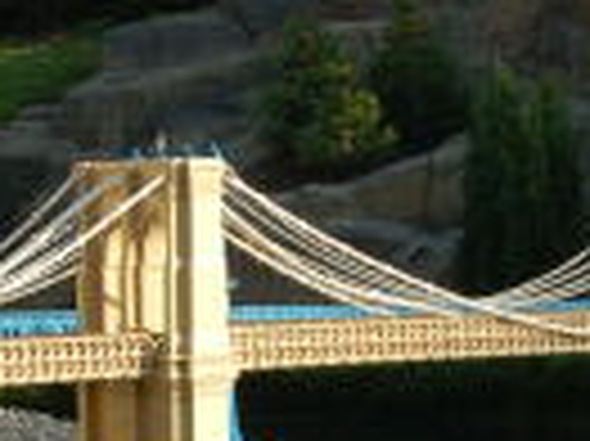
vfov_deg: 6.2
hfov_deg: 8.3
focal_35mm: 240
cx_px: 356
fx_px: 4087
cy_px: 198
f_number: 8
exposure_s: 1/250
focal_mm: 34
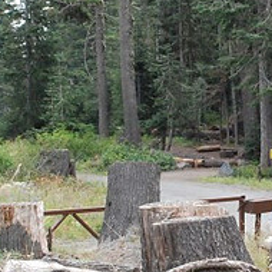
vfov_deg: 12.8
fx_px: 1212
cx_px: 246
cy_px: 191
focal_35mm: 136
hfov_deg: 12.7
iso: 1600
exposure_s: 1/2000
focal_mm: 35
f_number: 4.5
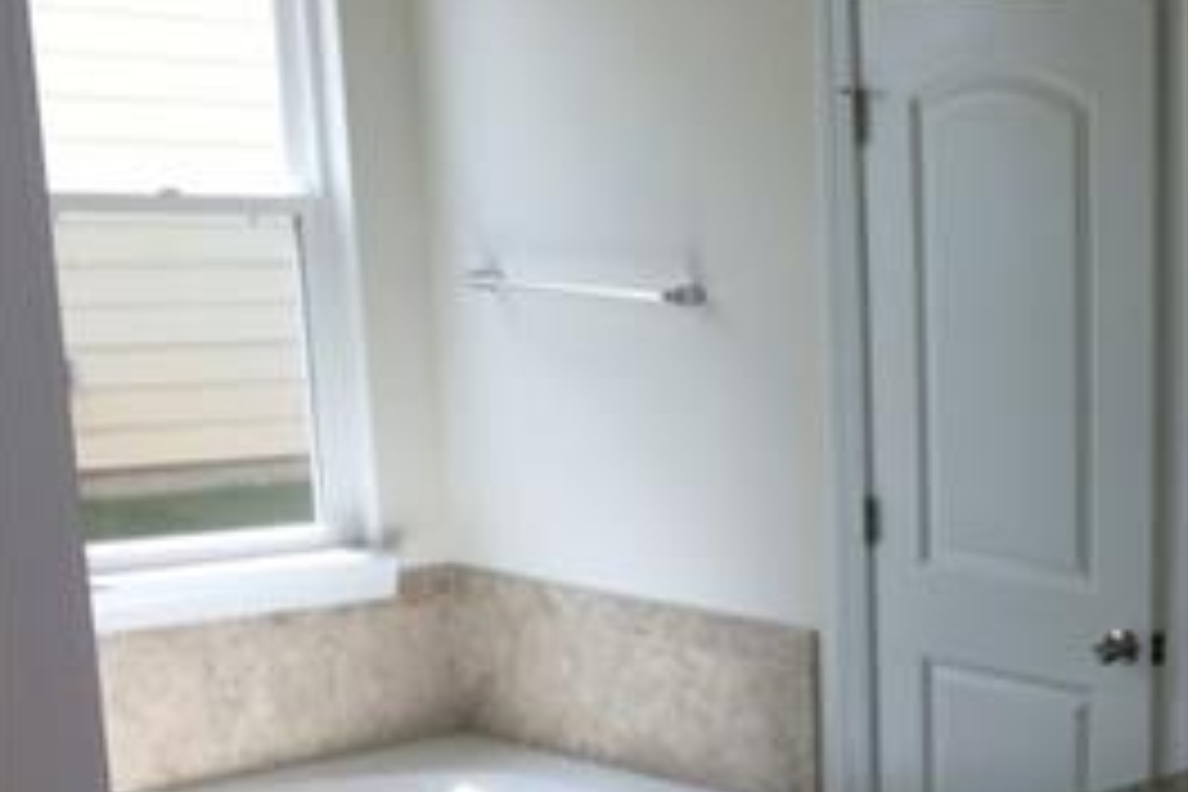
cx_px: 1426
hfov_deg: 25.0
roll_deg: -1.1
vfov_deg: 18.1
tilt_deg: -15.0
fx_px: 2409
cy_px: 846
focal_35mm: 73
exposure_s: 1/173
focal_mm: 4.15
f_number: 2.2
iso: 40
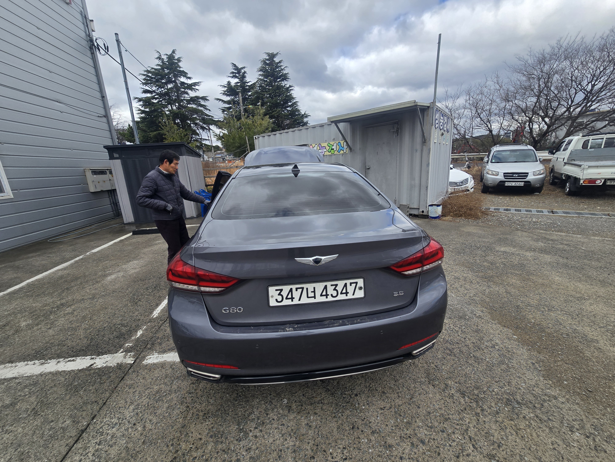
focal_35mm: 13
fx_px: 231
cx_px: 308
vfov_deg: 89.9
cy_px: 231
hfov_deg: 106.2
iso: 50
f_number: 2.2
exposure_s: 1/1151
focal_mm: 2.2
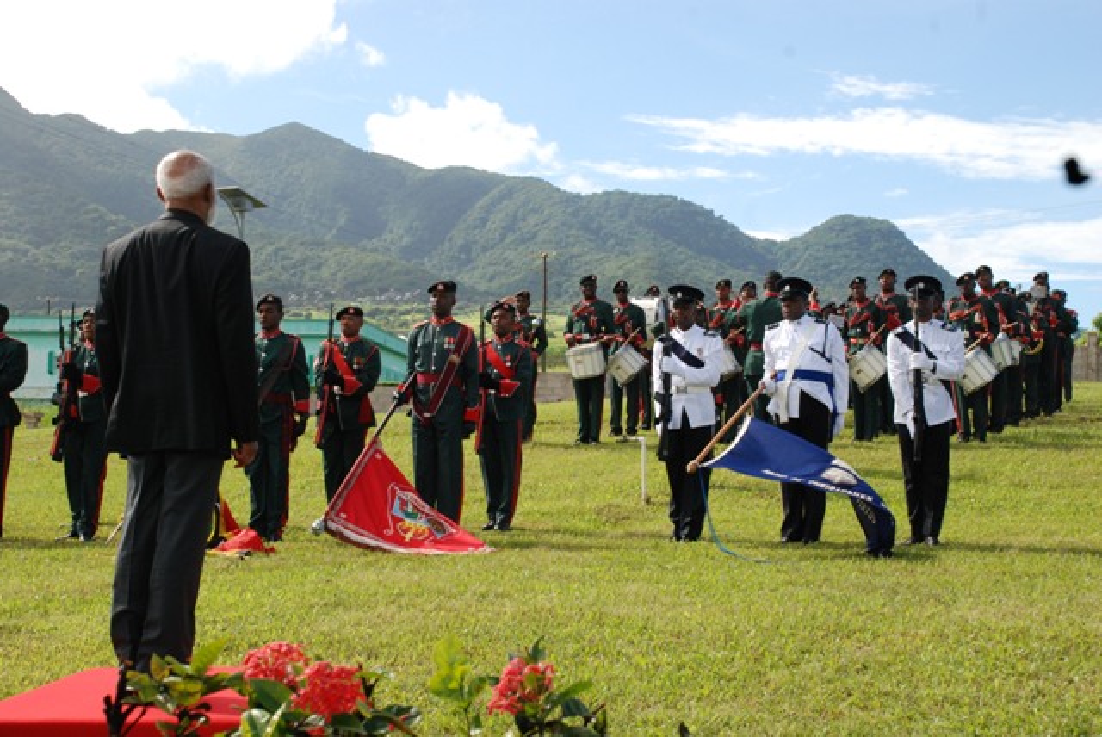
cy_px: 368
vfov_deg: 22.7
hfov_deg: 33.4
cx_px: 551
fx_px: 1838
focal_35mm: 60
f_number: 10
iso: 500
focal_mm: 40
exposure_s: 1/400
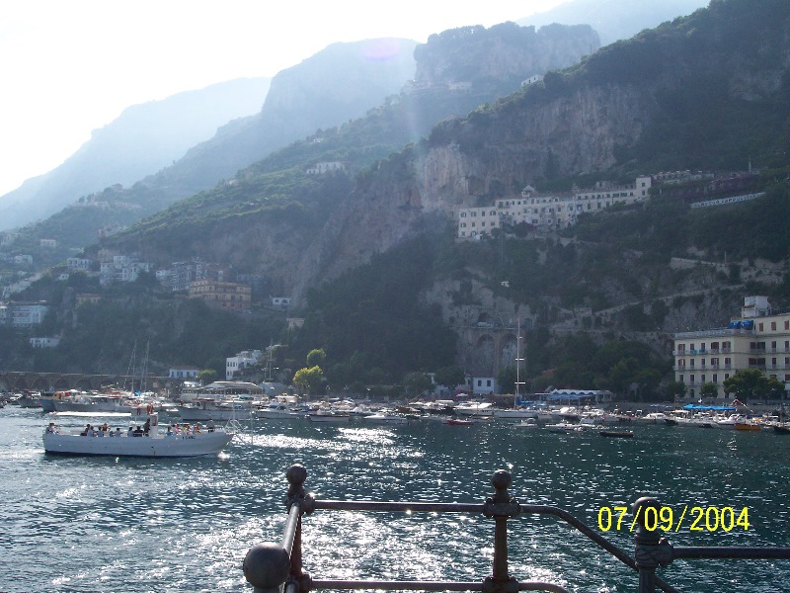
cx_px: 395
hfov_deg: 49.0
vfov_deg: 37.7
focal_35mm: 38
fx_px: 867
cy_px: 296
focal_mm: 8
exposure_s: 1/700
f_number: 4.8
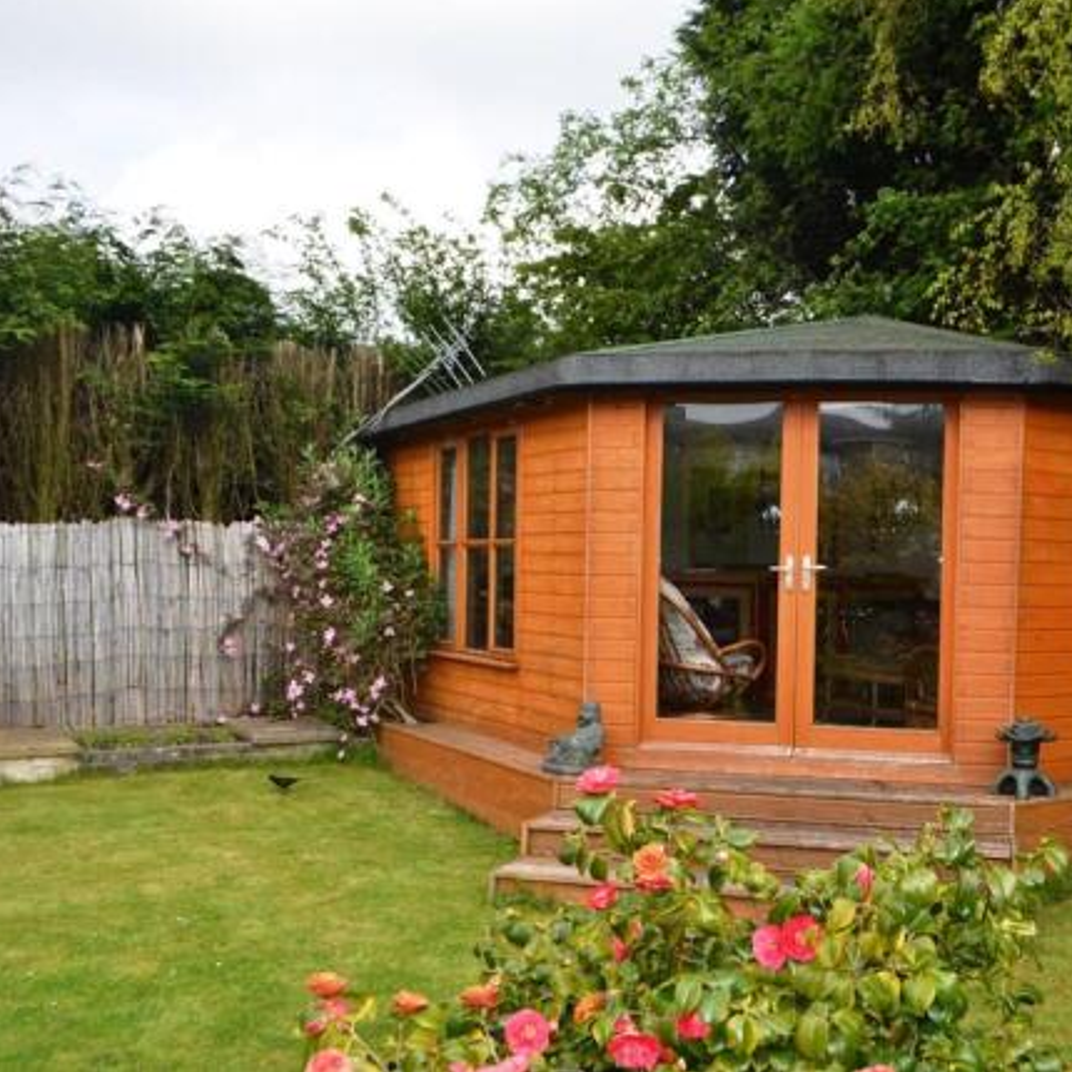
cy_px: 530
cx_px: 714
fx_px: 1226
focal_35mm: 35
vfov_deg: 47.2
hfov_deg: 46.5
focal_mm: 18
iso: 100
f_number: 6.3
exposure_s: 1/200
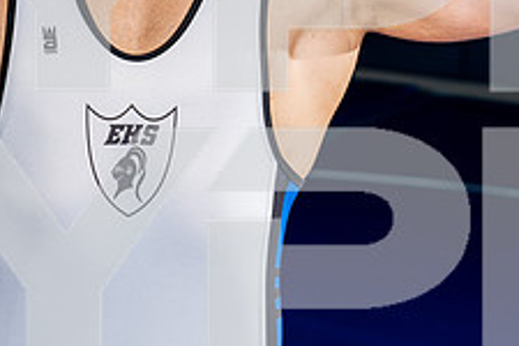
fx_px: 2119
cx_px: 168
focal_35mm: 147
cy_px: -29
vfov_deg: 9.3
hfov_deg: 13.9
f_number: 4
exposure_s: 1/250
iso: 125
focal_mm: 57
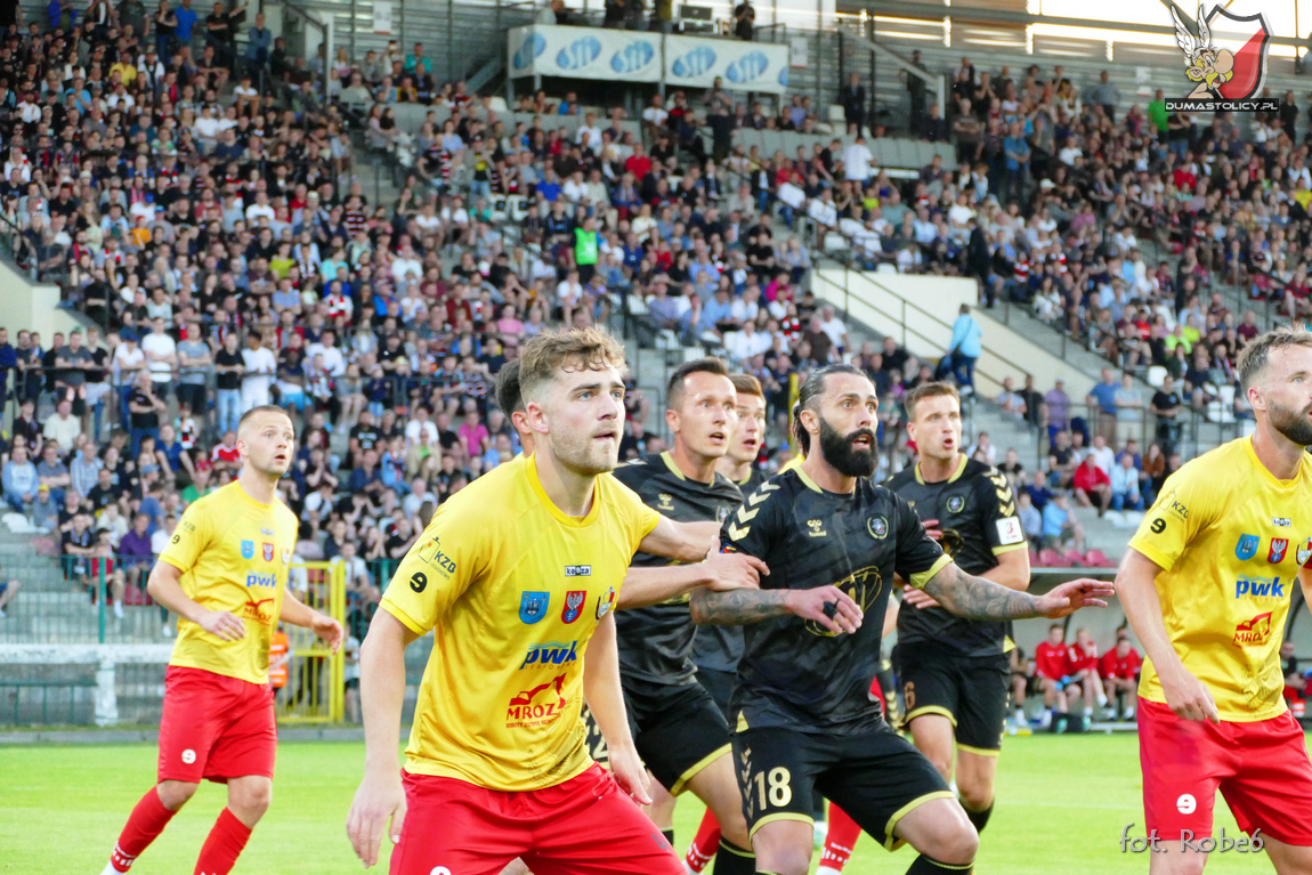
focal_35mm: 149
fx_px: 5431
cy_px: 438
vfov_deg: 9.2
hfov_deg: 13.8
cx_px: 656
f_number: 3.9
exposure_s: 1/500
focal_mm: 54.2
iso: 2000
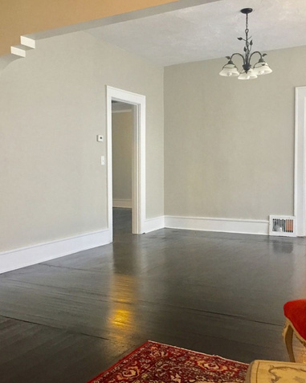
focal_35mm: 38
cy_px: 192
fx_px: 431
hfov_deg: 39.1
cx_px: 135
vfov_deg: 48.0
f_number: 2.2
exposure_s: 1/30
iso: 125
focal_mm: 4.15
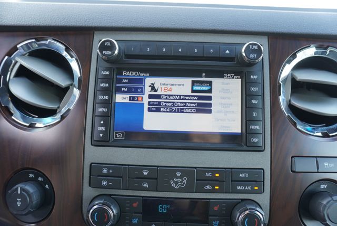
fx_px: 225
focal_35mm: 24
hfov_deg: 73.7
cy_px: 113
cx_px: 168
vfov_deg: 53.2
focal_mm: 16
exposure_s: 1/60
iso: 125
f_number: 4
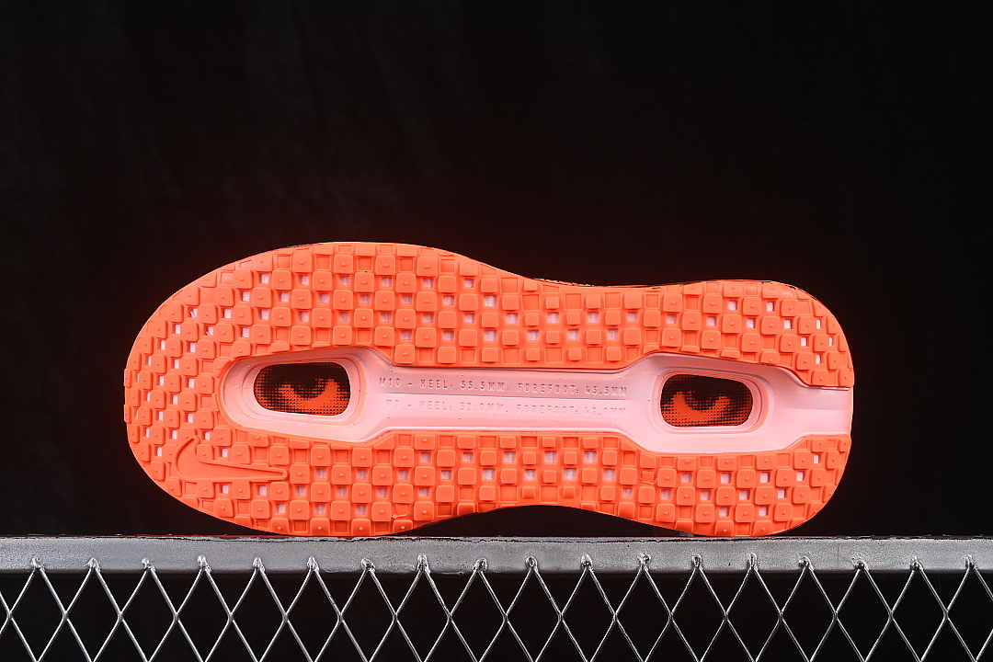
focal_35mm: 75
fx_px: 2069
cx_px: 496
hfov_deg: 27.0
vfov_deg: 18.2
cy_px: 331
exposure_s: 1/80
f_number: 8
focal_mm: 50
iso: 160
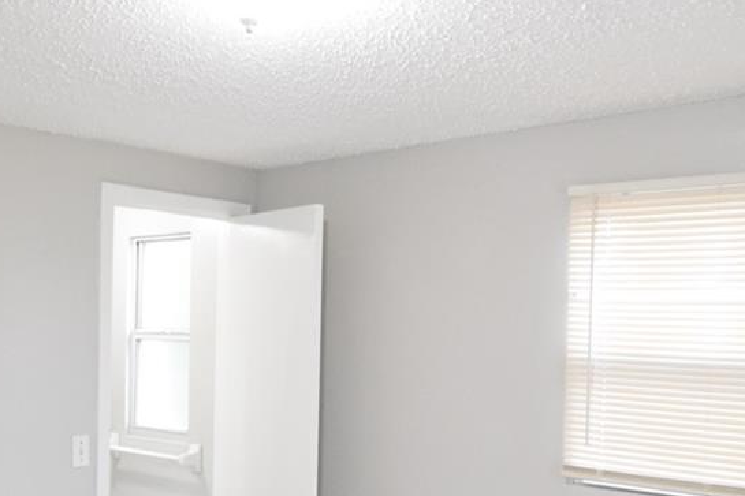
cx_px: 310
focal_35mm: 44
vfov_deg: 30.1
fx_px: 910
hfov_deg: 44.4
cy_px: 353
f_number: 3.5
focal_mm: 10
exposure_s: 1/60
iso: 2200
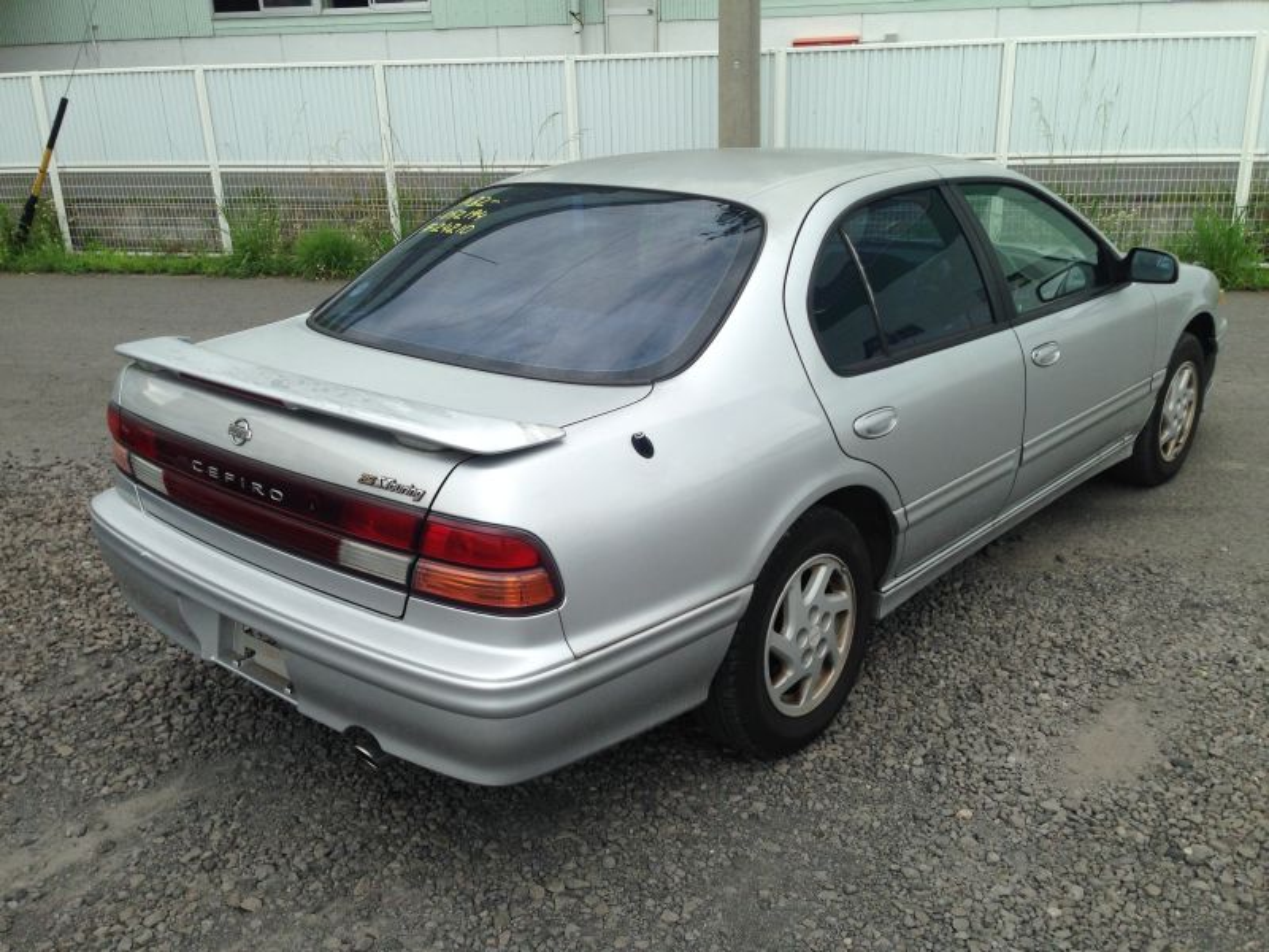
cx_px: 634
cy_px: 476
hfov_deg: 55.4
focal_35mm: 33
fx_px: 1210
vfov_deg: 42.9
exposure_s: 1/623
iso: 50
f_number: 2.4
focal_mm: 4.12
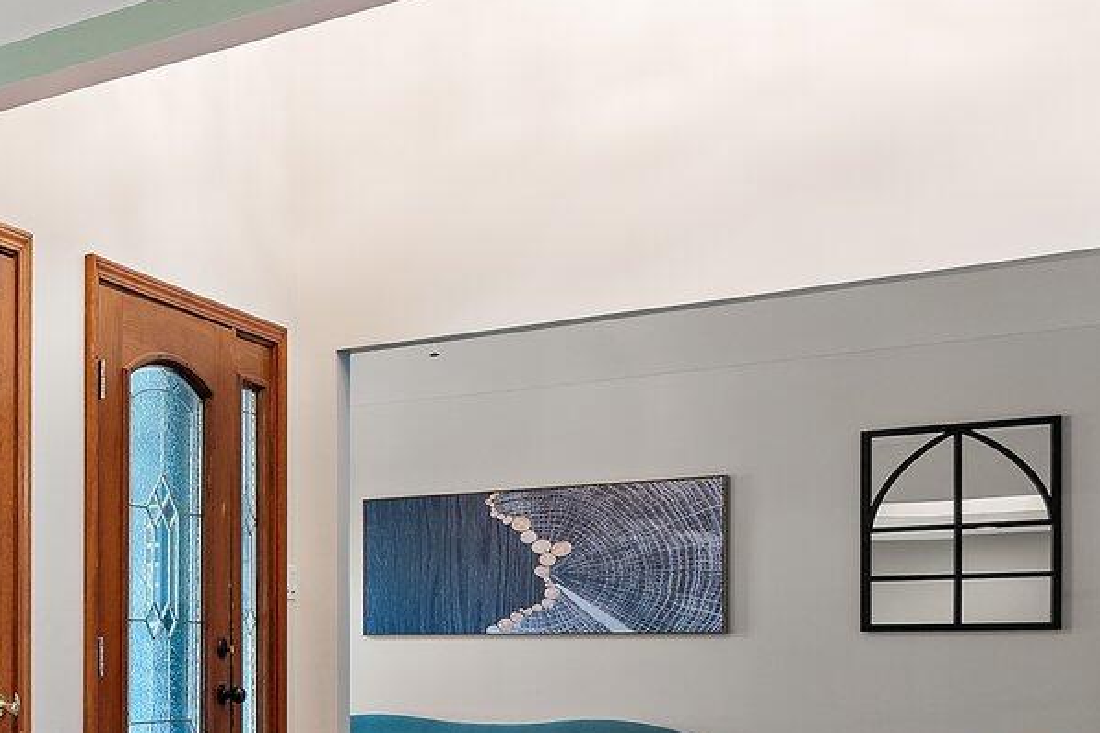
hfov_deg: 27.0
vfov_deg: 27.1
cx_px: -599
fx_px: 1467
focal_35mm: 48
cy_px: 660
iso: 200
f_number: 9
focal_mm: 14
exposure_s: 1.3
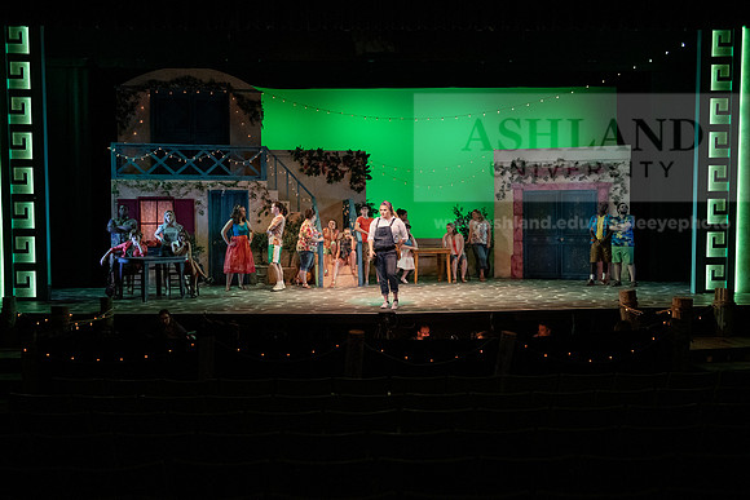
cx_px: 375
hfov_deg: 50.7
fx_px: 792
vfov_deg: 35.1
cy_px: 250
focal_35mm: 38
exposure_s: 1/250
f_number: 3.5
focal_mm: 38
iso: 4000
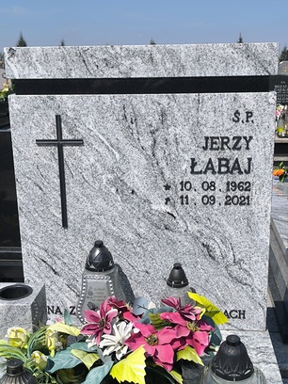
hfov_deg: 31.5
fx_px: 510
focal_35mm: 46
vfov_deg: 41.2
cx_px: 144
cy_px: 192
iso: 50
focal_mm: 6.14
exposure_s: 1/819
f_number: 1.65
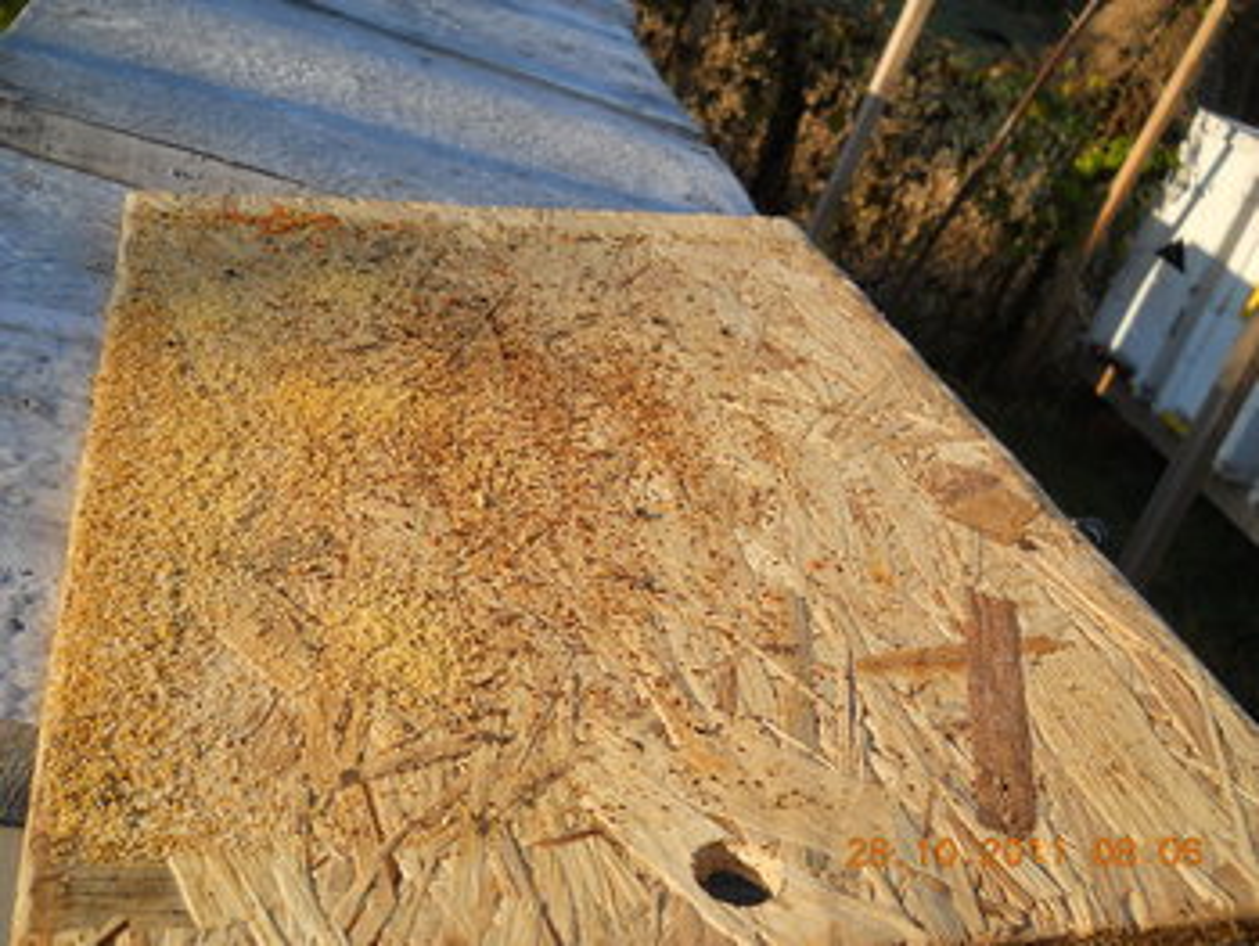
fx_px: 1492
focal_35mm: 41
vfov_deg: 35.2
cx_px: 630
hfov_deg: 45.7
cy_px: 473
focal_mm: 6.72
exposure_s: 1/200
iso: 80
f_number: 5.5
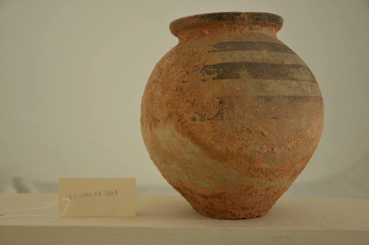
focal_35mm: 45
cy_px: 122
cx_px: 184
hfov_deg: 43.7
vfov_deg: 29.8
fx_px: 461
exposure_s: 1/80
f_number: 4.2
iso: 200
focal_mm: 30
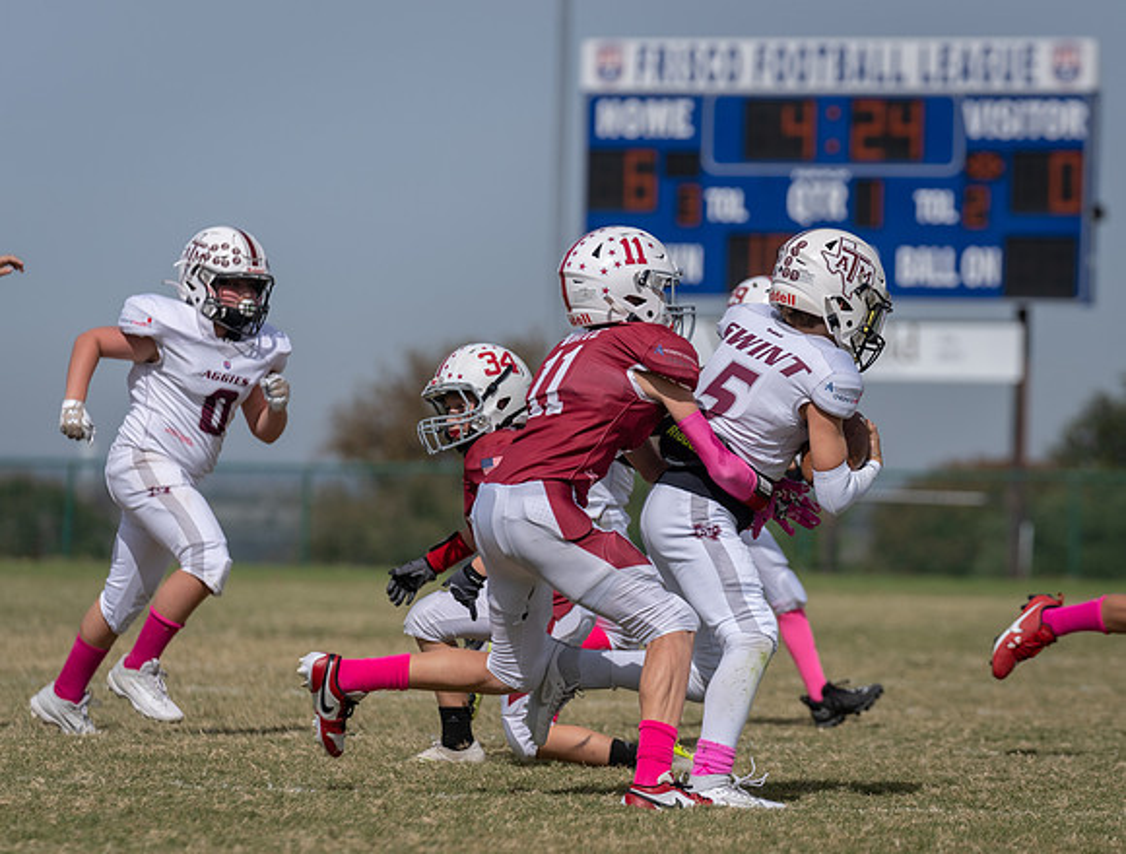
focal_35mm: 270
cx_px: 727
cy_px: 457
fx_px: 8811
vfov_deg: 5.6
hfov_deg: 7.3
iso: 100
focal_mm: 200
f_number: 4
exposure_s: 1/2500
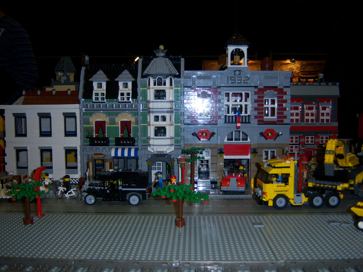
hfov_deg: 51.4
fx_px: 378
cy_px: 136
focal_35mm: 36
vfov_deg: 39.7
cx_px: 182
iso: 80
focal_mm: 7.5
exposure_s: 1/60
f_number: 2.8
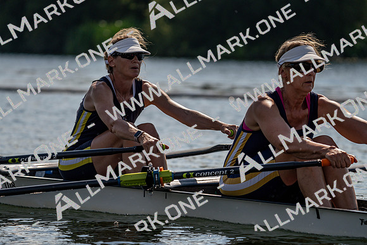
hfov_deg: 7.5
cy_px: 122
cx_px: 184
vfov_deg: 5.0
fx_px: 2784
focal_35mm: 273
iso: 100
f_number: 5.6
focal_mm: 273
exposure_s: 1/1600
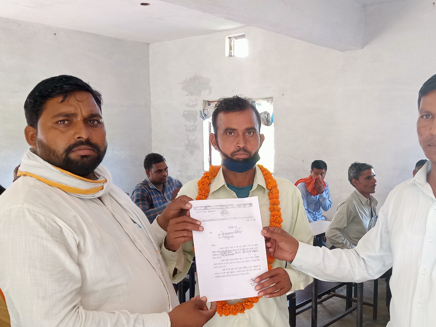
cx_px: 275
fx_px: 516
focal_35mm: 41
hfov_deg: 45.3
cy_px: 201
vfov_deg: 35.0
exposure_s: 1/33.3
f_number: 2.2
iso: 337
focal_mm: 3.37
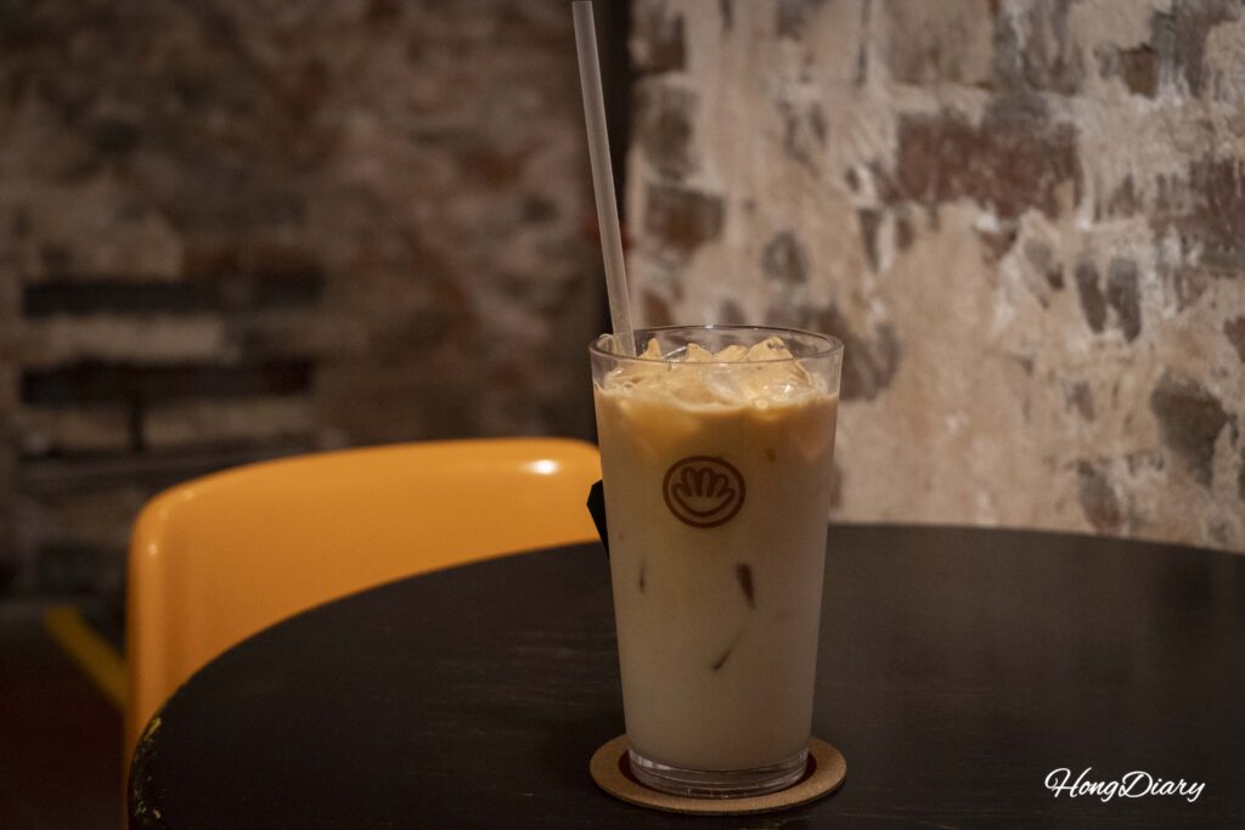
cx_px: 622
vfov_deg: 22.6
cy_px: 415
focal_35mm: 60
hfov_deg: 33.4
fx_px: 2075
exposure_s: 1/125
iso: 12800
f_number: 5.6
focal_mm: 60
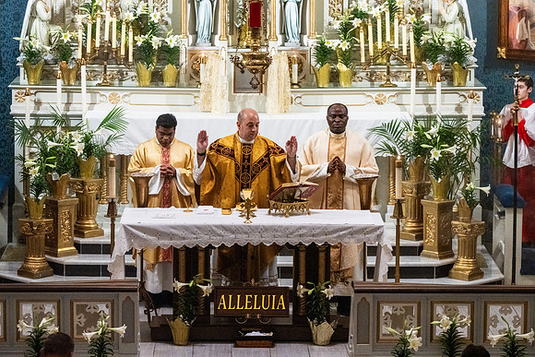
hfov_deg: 12.4
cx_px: 268
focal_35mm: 165
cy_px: 178
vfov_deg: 8.3
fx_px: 2453
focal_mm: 165
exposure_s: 1/60
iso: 5000
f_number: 14
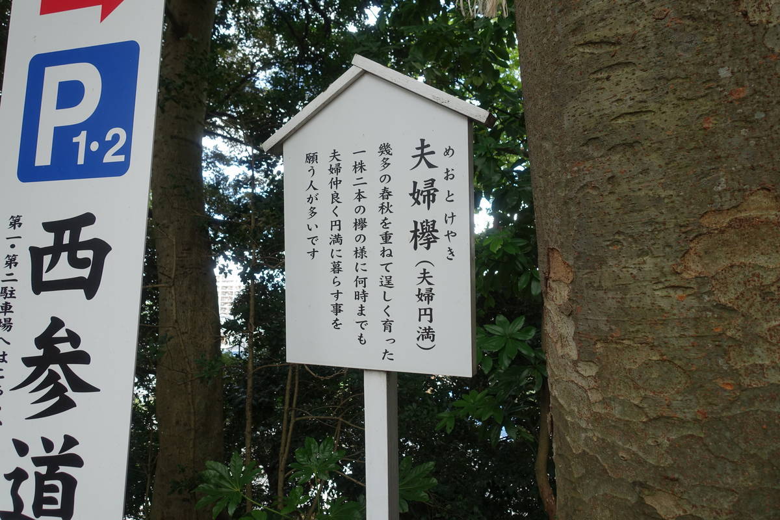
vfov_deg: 53.1
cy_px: 260
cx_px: 390
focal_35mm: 24
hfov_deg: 73.7
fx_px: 520
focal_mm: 8.8
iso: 125
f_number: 4
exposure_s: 1/100
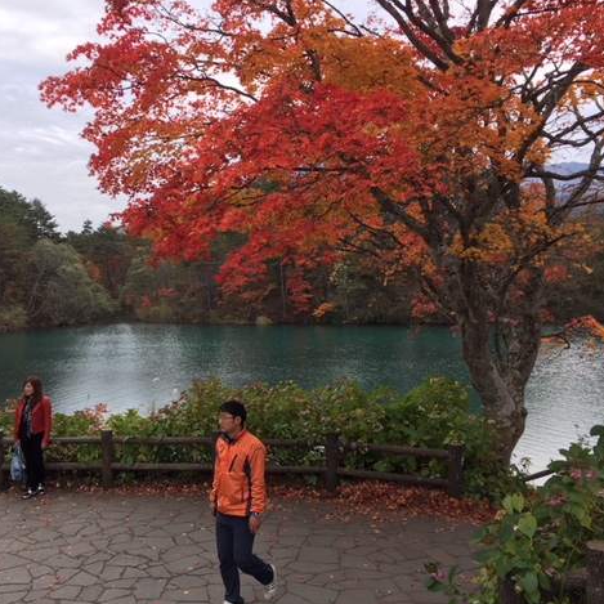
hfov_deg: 47.0
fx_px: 691
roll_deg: +0.3
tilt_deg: -3.1
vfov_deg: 47.2
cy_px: 307
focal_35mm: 35
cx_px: 242
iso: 25
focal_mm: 4.15
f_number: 2.2
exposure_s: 1/549
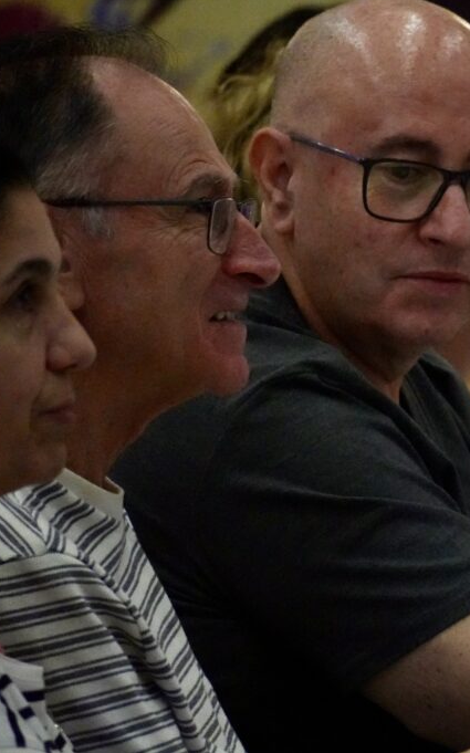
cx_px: 514
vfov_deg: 2.6
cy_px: 376
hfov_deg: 1.6
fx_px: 16515
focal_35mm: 805
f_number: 6.3
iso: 8000
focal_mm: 350
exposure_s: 1/160
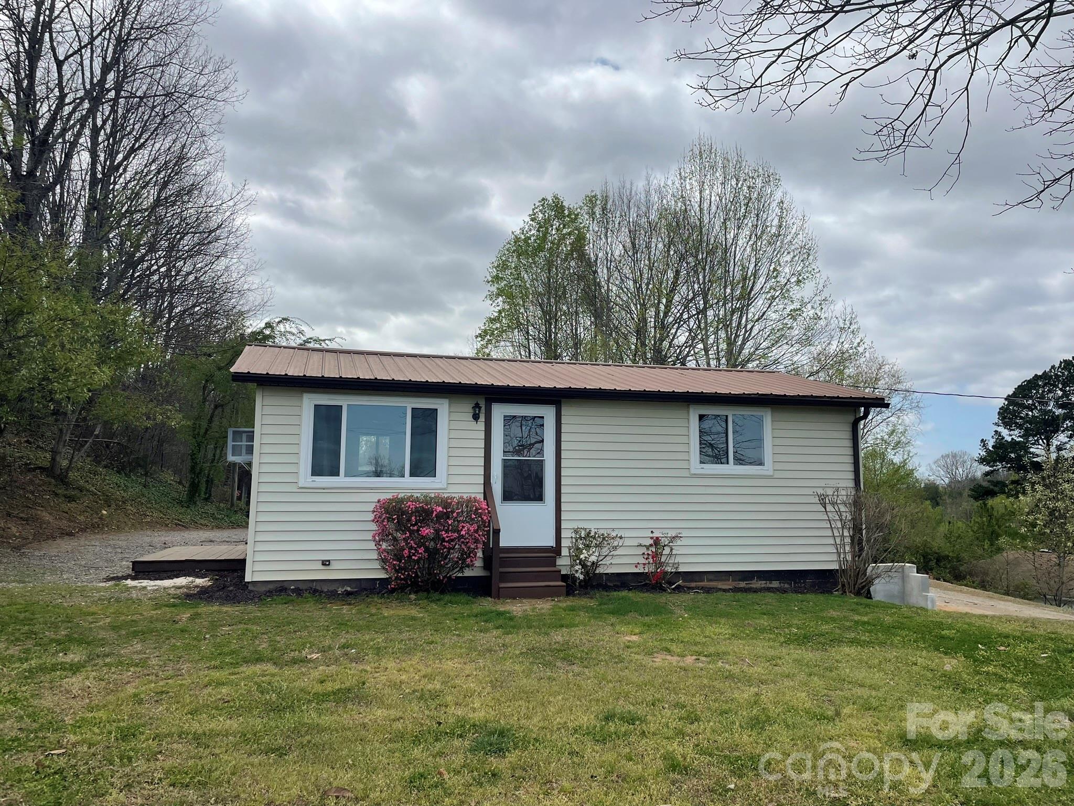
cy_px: 403
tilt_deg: +6.6
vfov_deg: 53.1
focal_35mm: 26
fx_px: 807
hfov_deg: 67.3
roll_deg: +0.4
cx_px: 537
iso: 32
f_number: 1.6
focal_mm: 4.2
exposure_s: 1/4831
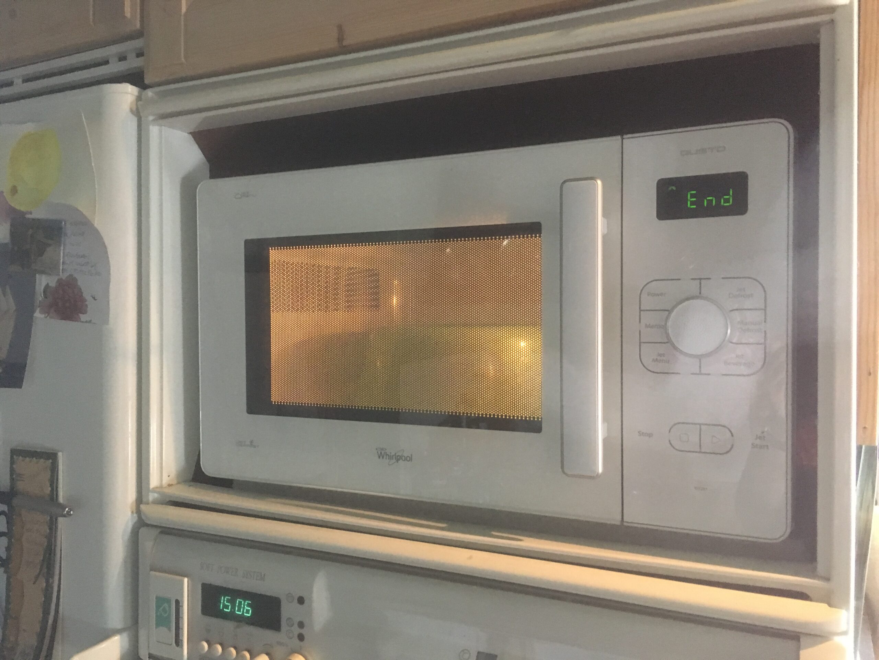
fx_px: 736
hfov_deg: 61.7
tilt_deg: +0.5
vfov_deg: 48.2
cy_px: 330
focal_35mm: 29
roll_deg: +0.2
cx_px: 440
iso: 250
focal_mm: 4.15
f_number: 2.2
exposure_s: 1/17
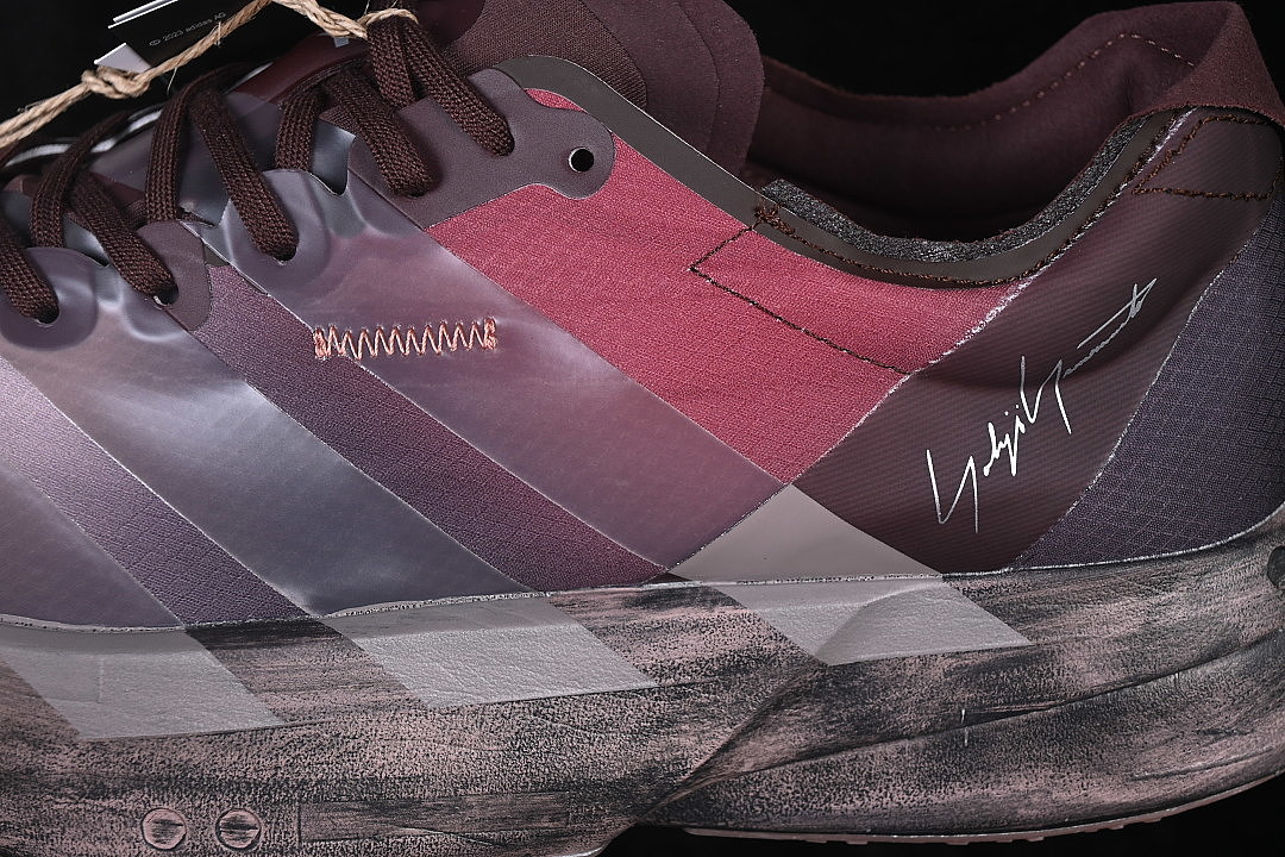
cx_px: 642
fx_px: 2677
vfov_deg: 18.2
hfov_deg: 27.0
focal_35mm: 75
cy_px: 428
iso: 160
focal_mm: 50
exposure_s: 1/60
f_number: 6.3
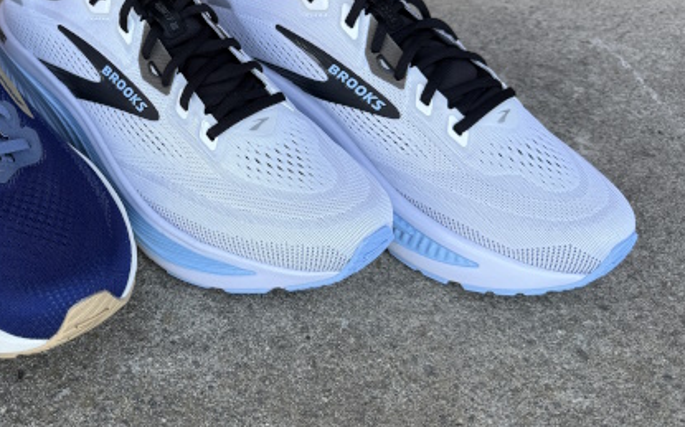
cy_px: 133
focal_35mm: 46
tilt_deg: -37.7
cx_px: 137
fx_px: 858
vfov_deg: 27.7
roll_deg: -1.6
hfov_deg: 41.6
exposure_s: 1/367
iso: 80
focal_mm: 6.76
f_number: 1.78
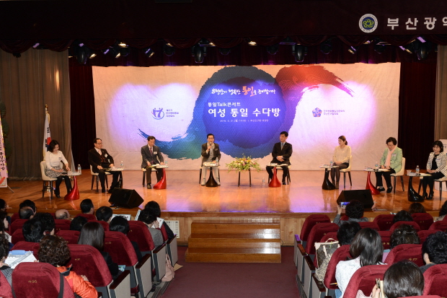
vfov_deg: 33.2
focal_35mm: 40
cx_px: 237
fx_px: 497
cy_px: 191
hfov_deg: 48.4
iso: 800
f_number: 8
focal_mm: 31
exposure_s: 1/60
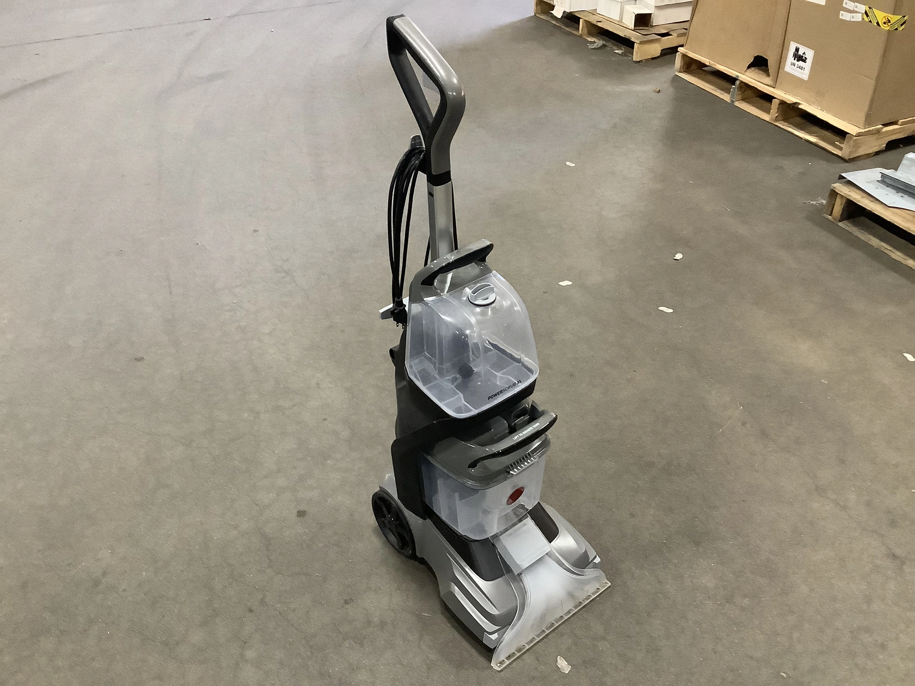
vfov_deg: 45.4
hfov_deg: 58.4
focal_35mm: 31
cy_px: 343
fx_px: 819
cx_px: 458
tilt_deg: -37.3
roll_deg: +1.9
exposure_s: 1/40
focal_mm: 3.3
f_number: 2.4
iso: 400
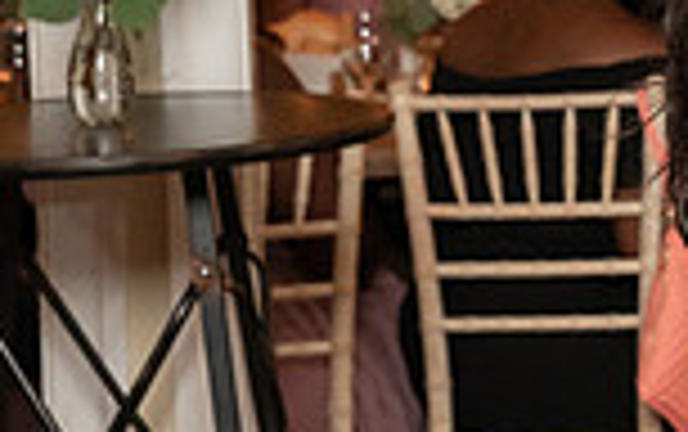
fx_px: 3867
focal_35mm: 206
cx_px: 1027
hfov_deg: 9.9
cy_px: -84
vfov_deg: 6.4
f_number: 5.6
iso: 4000
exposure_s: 1/200
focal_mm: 52
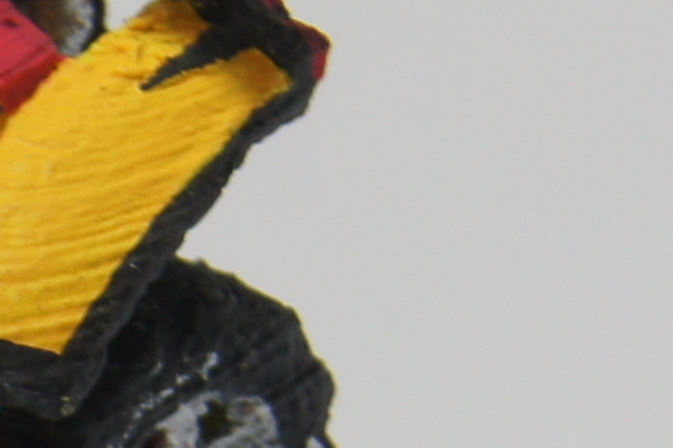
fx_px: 6689
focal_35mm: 358
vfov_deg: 3.8
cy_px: 1017
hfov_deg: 5.7
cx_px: -597
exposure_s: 1/13
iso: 100
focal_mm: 30
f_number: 5.6
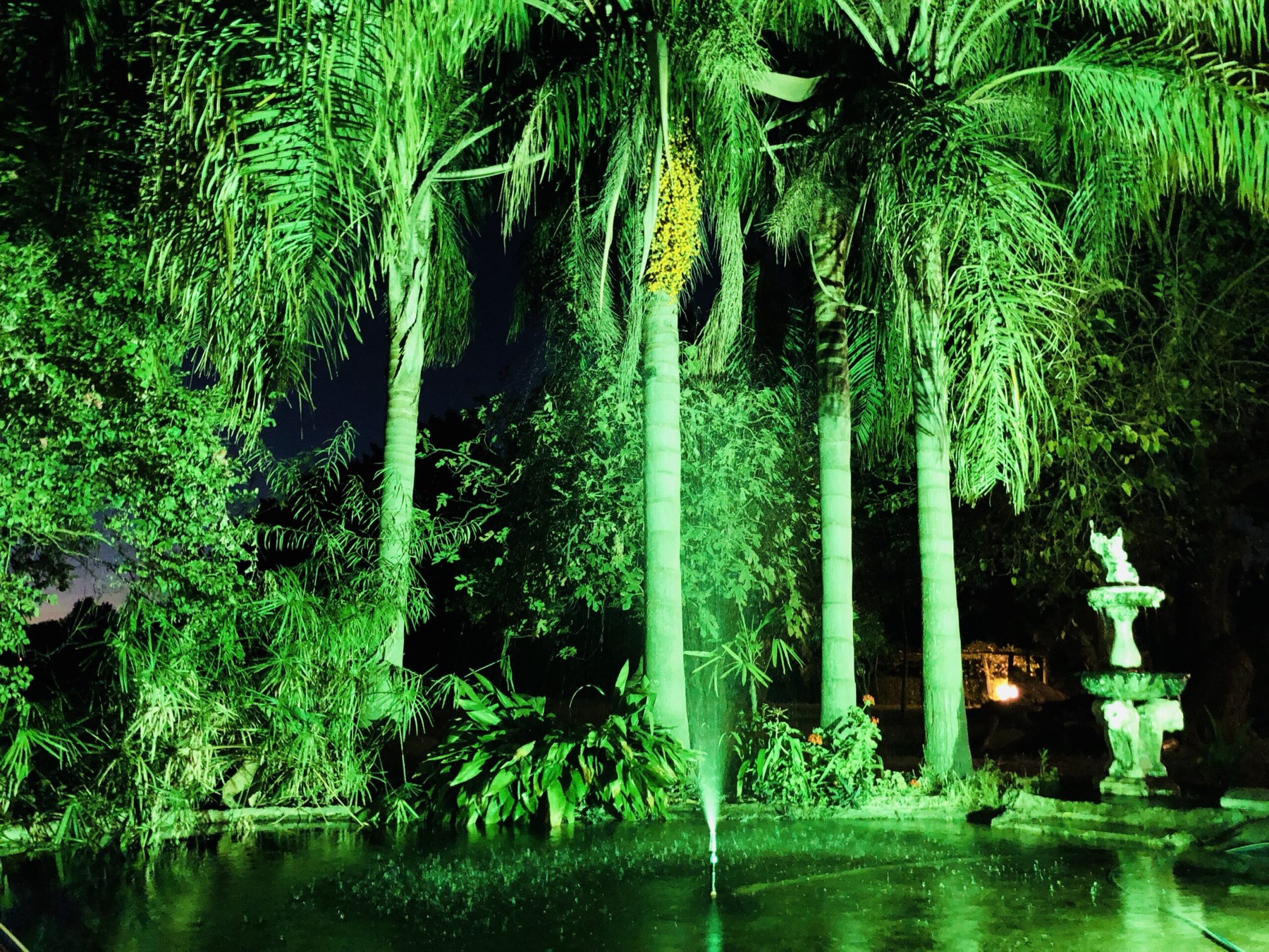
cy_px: 476
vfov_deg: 49.7
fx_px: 1026
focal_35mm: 28
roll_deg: +0.7
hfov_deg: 63.4
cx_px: 634
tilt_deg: +11.5
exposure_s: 1/4
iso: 400
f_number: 1.8
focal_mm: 3.99
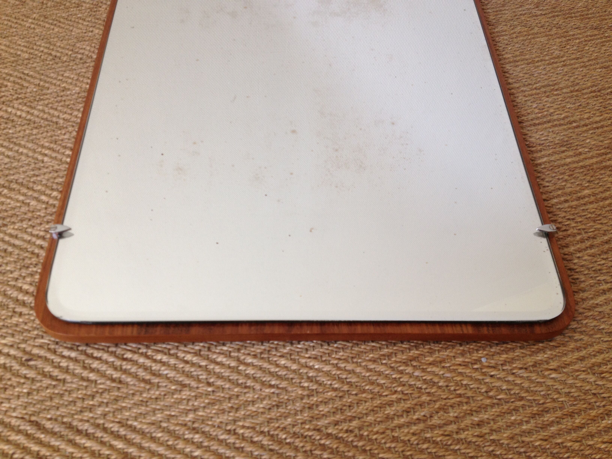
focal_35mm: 35
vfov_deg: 40.7
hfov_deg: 52.6
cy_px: 230
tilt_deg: -51.4
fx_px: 619
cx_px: 306
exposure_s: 1/20
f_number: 2.4
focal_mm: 4.28
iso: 50
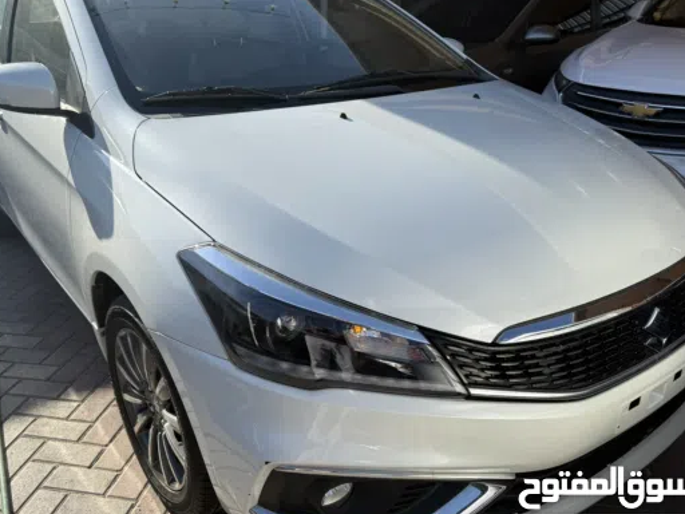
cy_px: 273
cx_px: 317
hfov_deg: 59.9
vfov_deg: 46.8
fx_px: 594
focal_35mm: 30
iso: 80
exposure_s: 1/3953
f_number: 1.78
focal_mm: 6.76
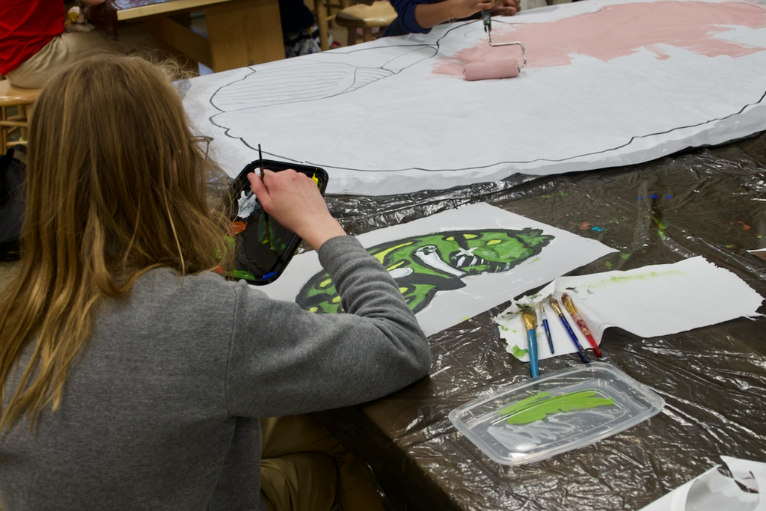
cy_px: 256
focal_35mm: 56
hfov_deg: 35.6
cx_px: 383
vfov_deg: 24.2
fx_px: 1192
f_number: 3.5
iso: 400
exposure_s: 1/60
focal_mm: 20.49
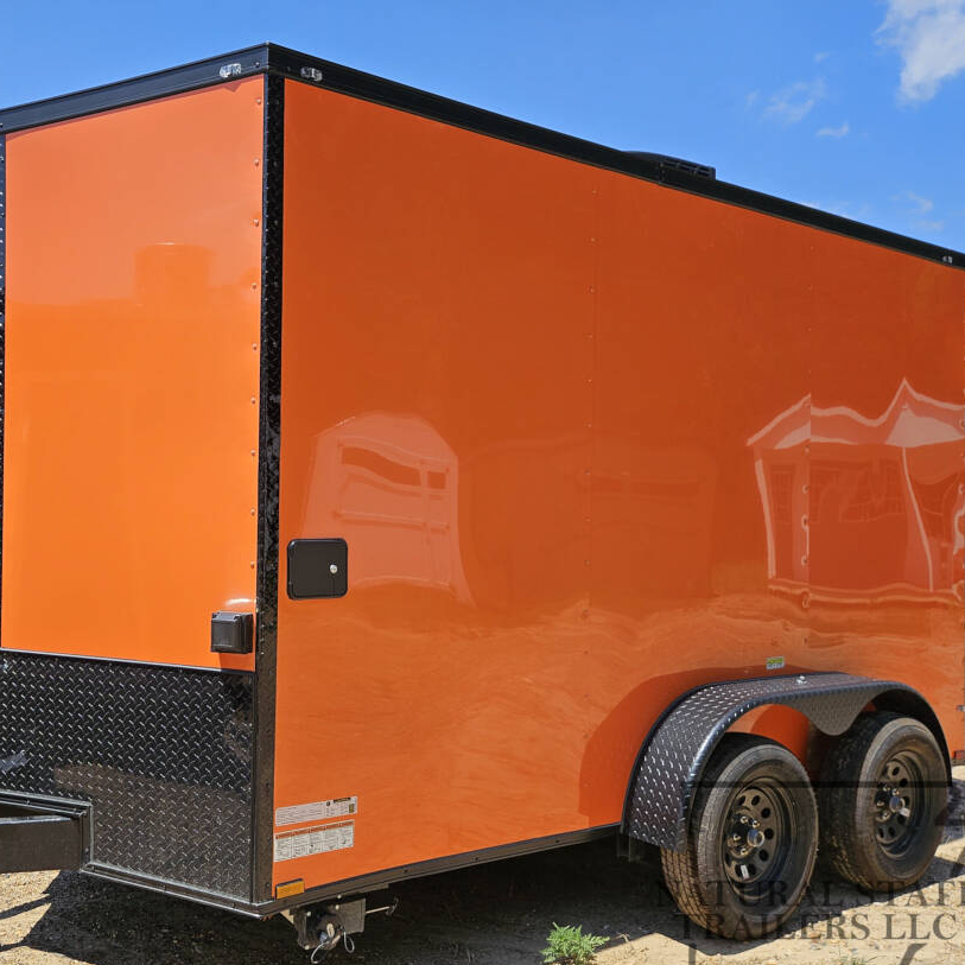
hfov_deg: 52.5
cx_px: 288
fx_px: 946
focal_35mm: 30
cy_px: 525
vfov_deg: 54.0
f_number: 1.8
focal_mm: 5.4
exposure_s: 1/1824
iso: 25
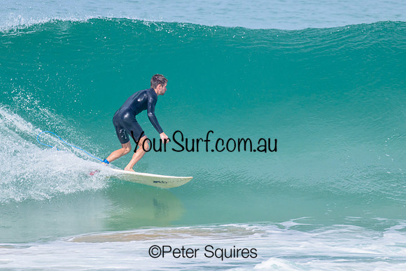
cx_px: 212
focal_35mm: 985
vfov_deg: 1.4
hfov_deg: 2.1
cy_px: 112
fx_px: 11111
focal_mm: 720
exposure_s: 1/2000
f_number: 11
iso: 800
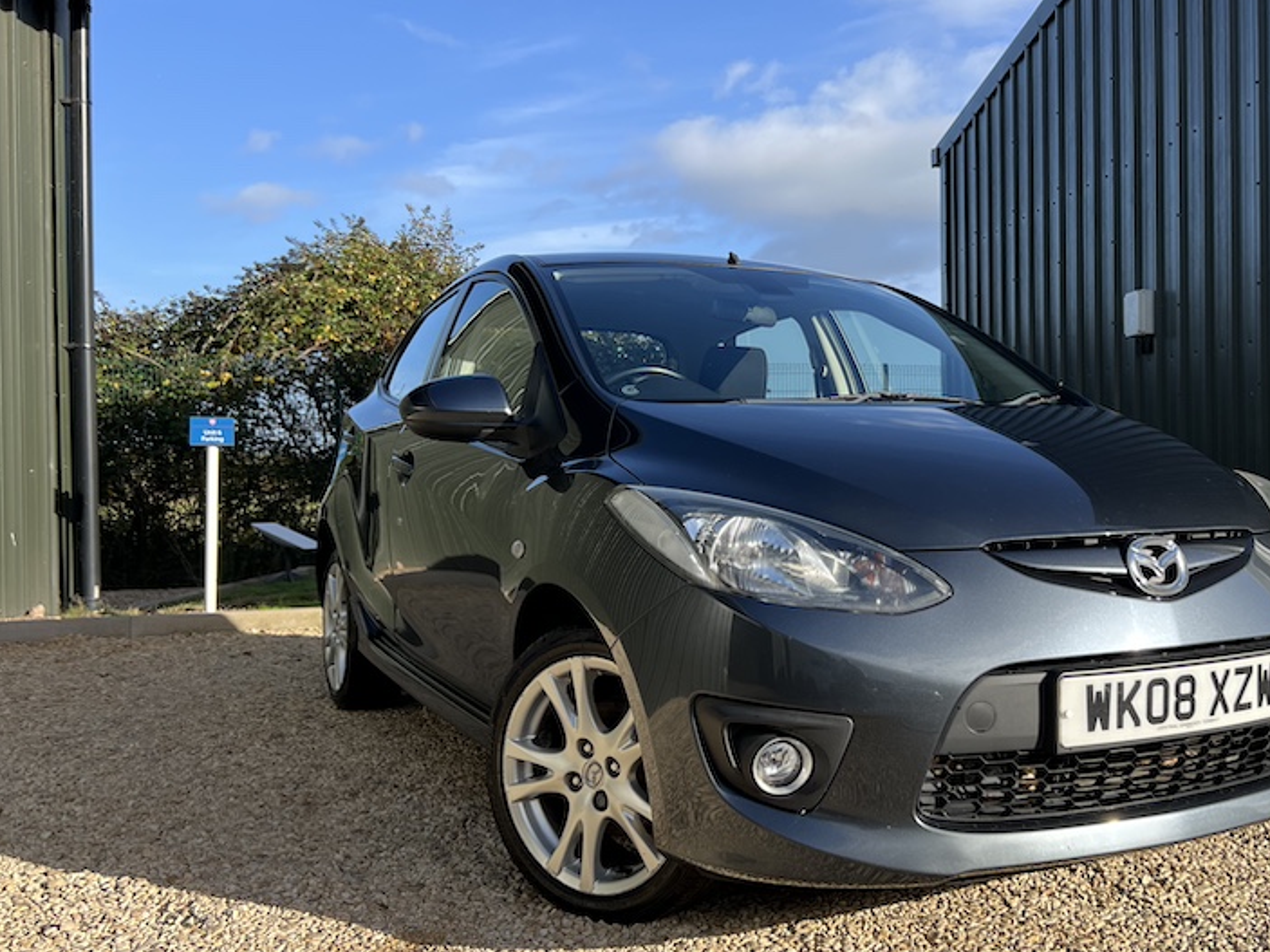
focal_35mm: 37
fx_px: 1357
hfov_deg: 49.1
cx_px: 867
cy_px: 475
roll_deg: +1.9
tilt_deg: -1.0
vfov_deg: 38.7
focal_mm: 5.7
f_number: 1.5
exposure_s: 1/2299
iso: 50
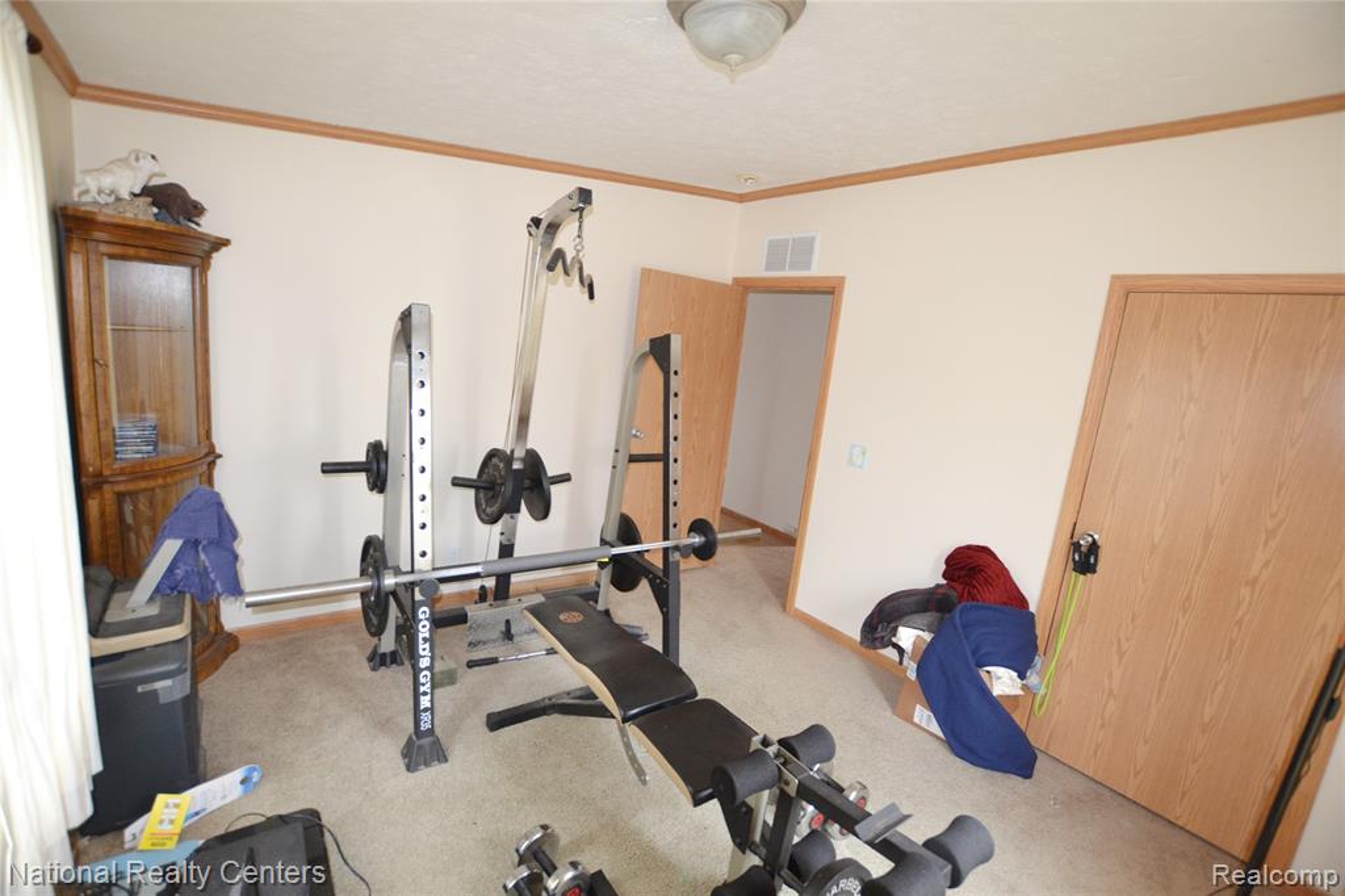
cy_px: 448
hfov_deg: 100.4
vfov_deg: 77.3
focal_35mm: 15
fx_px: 560
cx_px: 672
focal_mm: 10
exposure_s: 1/60
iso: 1100
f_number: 3.5
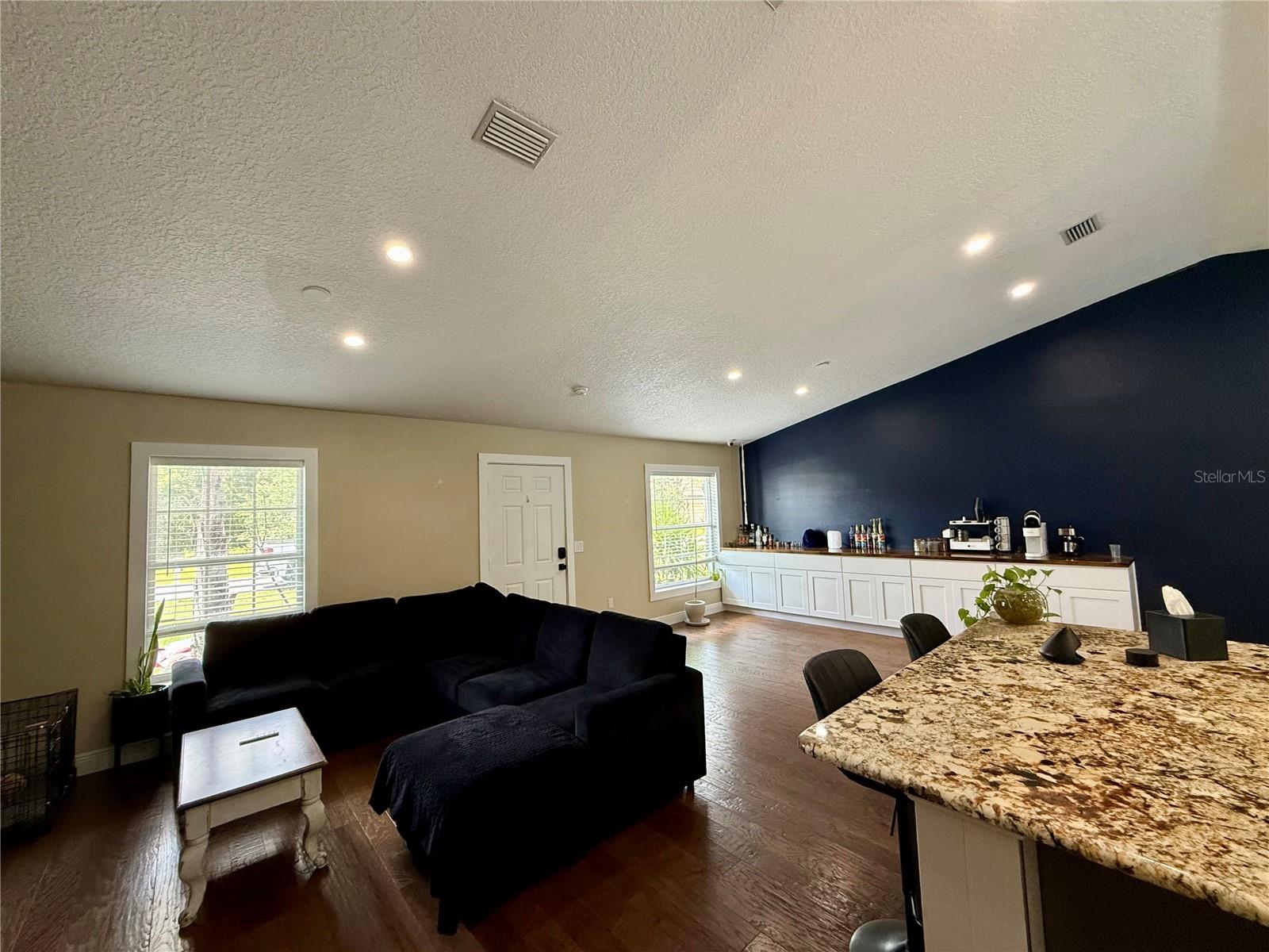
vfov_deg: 85.7
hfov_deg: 102.1
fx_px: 513
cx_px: 634
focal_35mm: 14
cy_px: 476
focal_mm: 2.22
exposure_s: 1/120
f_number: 2.2
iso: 320
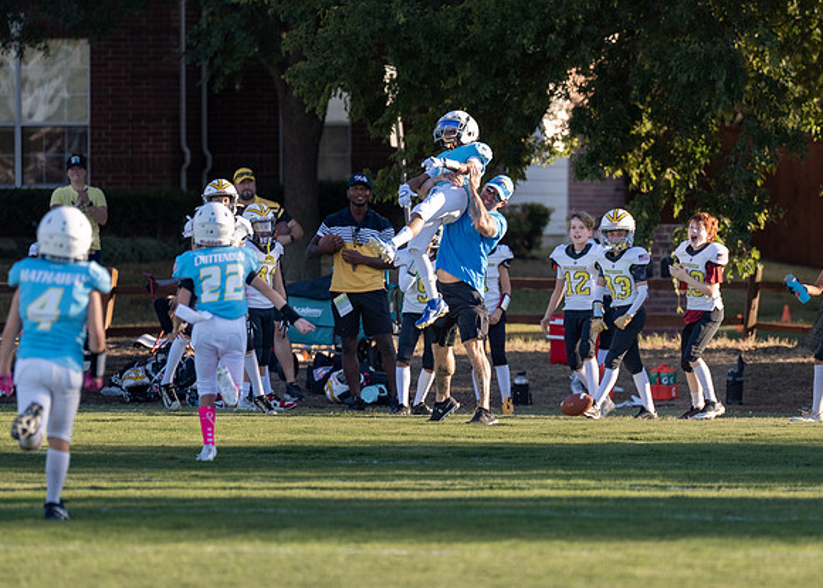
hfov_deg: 5.5
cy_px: 329
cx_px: 512
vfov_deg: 3.9
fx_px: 8624
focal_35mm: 369
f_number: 2.8
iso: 100
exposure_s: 1/1000
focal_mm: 200
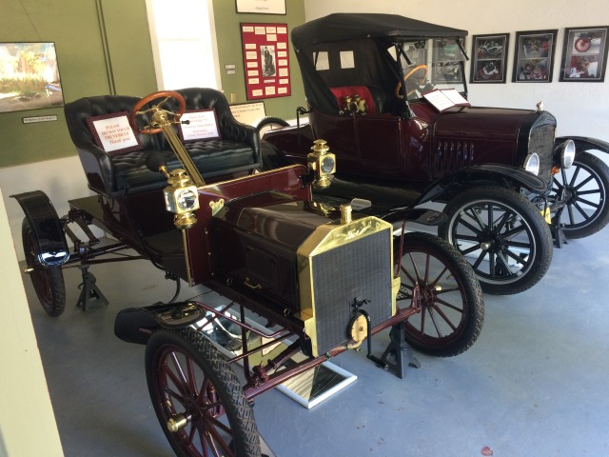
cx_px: 304
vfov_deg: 48.2
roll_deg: +2.8
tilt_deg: -18.9
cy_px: 228
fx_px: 510
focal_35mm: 29
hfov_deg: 61.7
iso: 80
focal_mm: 4.15
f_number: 2.2
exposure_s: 1/30
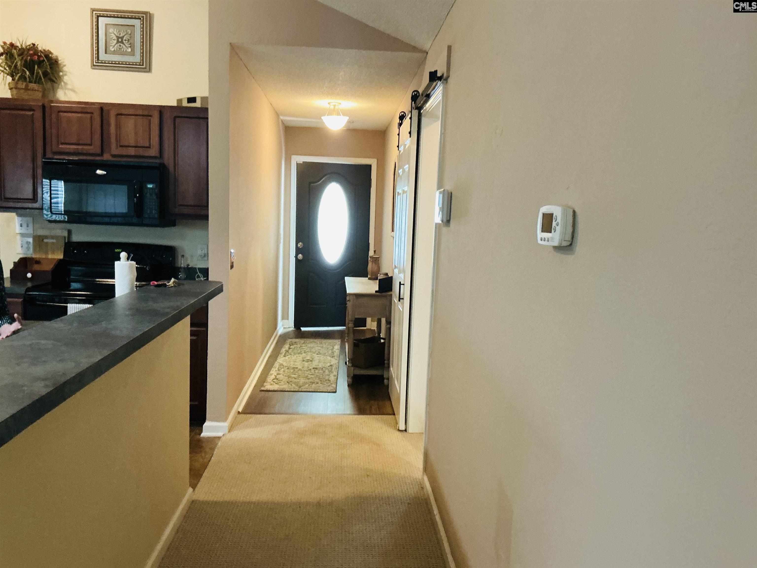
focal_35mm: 29
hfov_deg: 61.7
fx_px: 634
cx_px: 378
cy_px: 284
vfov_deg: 48.2
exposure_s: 1/30
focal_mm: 3
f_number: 1.8
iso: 250
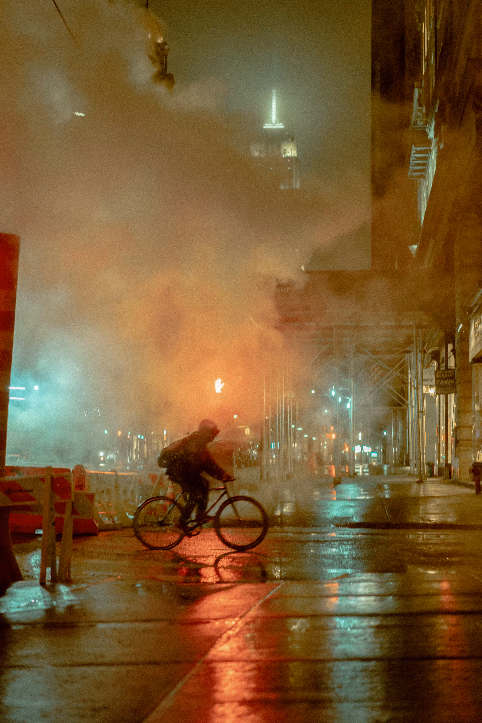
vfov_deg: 36.2
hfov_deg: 24.6
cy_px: 362
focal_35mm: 55
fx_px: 1104
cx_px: 241
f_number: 2
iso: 800
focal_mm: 55
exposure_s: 1/100
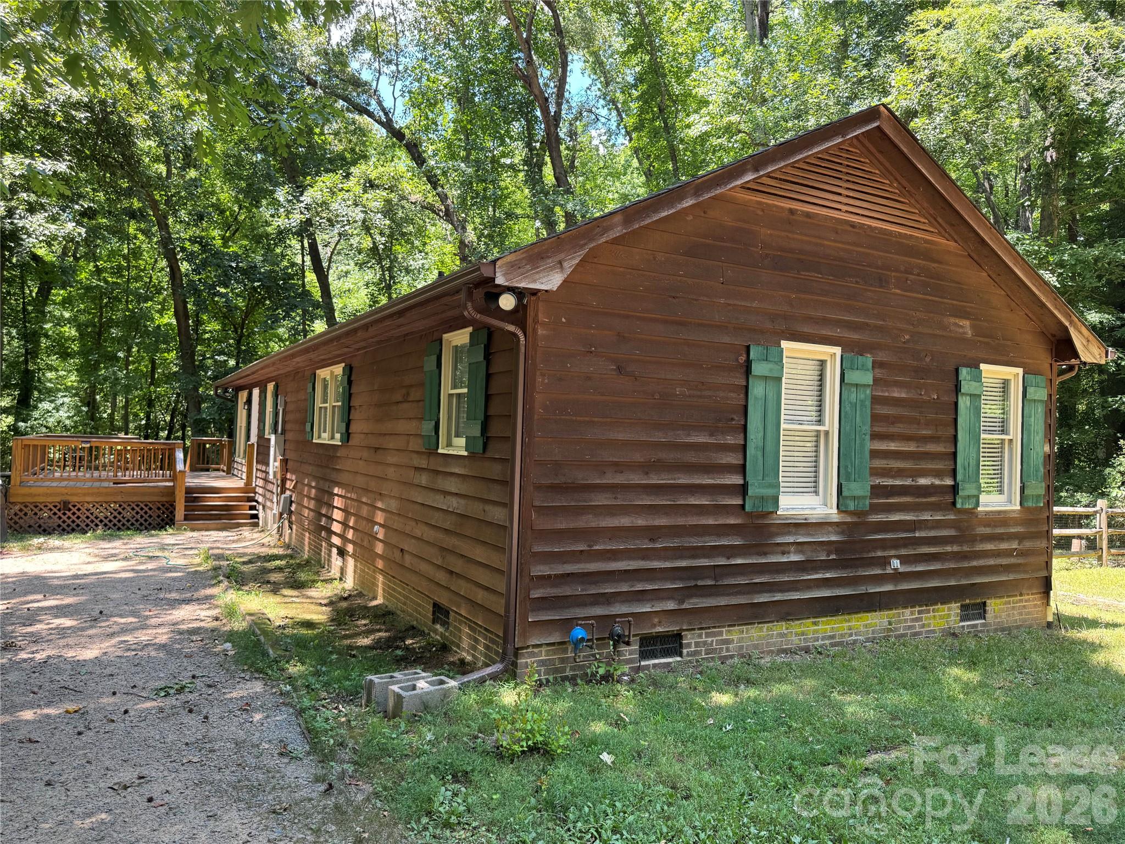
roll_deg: -2.2
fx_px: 780
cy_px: 422
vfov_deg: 56.8
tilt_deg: +0.3
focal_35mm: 24
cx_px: 562
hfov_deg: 71.6
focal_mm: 6.76
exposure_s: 1/133
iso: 64
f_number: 1.78
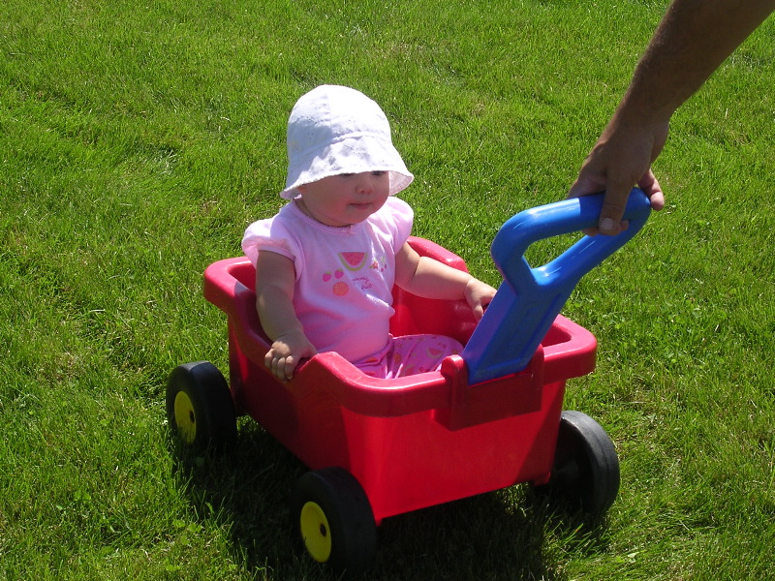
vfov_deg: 19.4
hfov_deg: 25.7
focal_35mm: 76
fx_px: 1702
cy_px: 290
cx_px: 388
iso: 100
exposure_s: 1/425
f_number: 3.9
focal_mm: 11.6
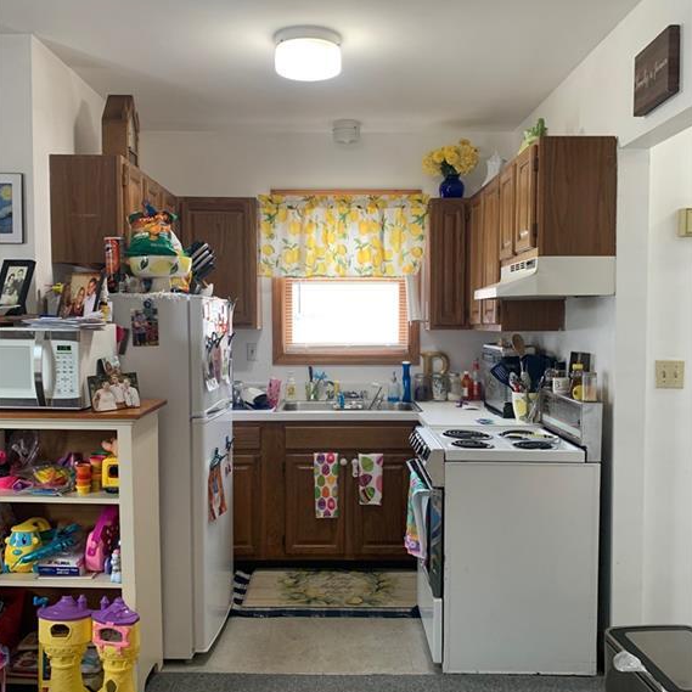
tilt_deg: -3.3
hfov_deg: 52.5
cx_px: 344
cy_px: 360
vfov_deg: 52.5
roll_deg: +1.2
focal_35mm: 31
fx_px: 701
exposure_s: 1/60
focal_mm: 4.25
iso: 125
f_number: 1.8
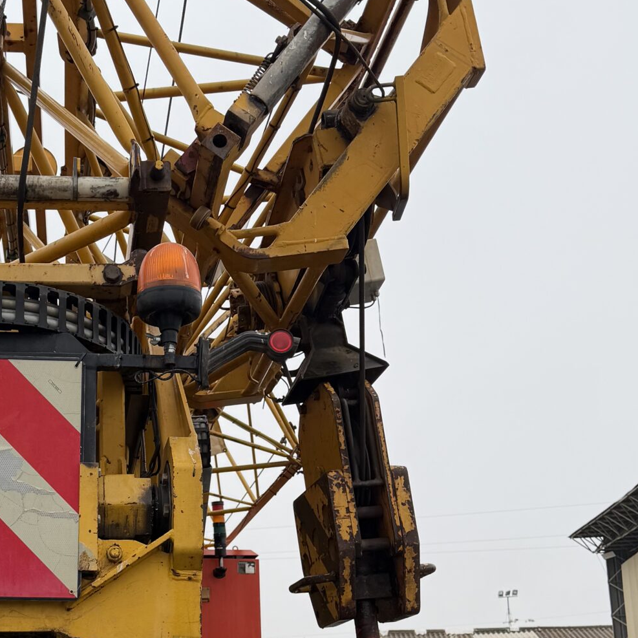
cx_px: 106
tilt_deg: +11.8
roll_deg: +1.1
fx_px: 1147
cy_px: 498
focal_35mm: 55
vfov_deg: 30.4
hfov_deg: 30.2
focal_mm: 6.76
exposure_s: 1/1250
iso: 80
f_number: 1.78
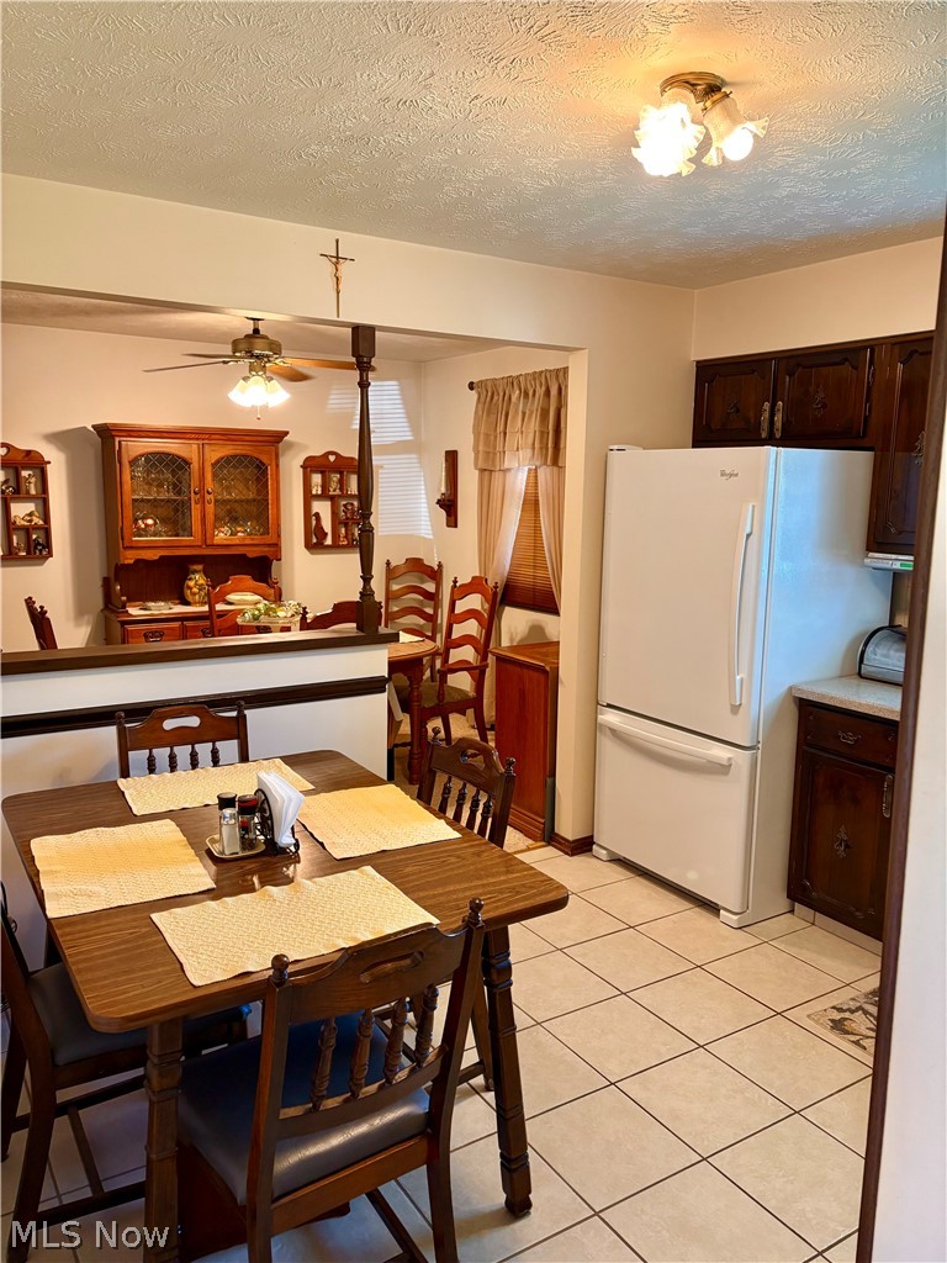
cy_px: 632
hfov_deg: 53.1
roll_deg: -1.0
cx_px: 474
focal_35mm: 26
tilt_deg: -8.4
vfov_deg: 67.3
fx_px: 948
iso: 200
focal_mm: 5.96
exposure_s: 1/60
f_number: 1.6
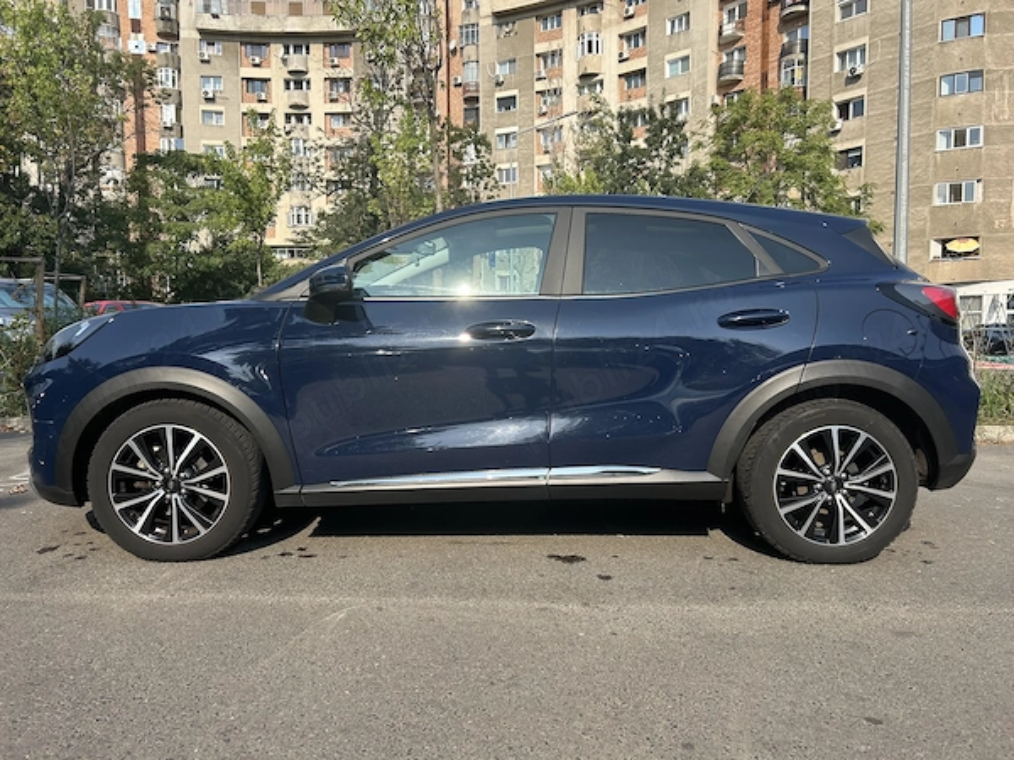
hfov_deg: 67.3
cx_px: 507
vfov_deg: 53.1
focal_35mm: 26
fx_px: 762
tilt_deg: -3.1
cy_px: 380
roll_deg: +0.0
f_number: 1.5
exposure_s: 1/2299
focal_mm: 5.7
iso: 50
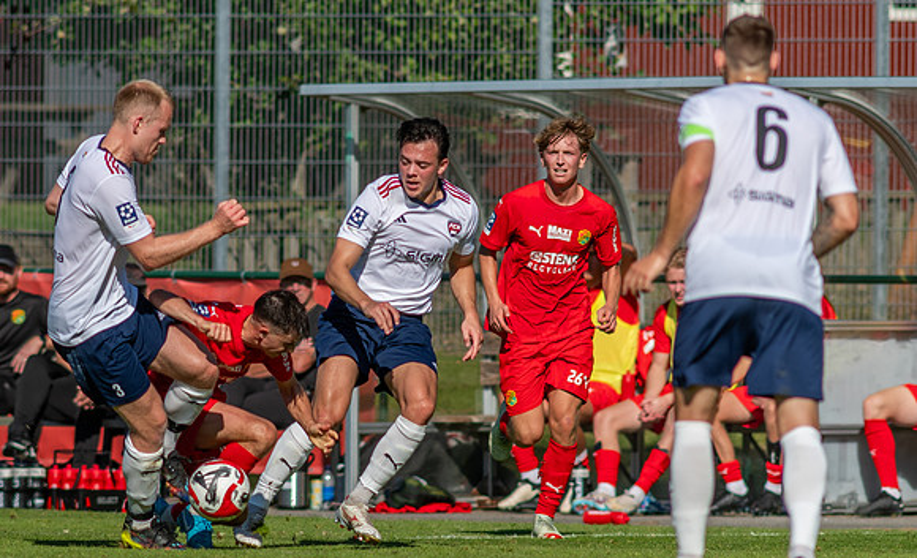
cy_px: 401
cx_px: 315
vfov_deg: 1.6
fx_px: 20052
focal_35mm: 808
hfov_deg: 2.6
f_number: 3.5
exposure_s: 1/2000
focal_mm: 300
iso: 100
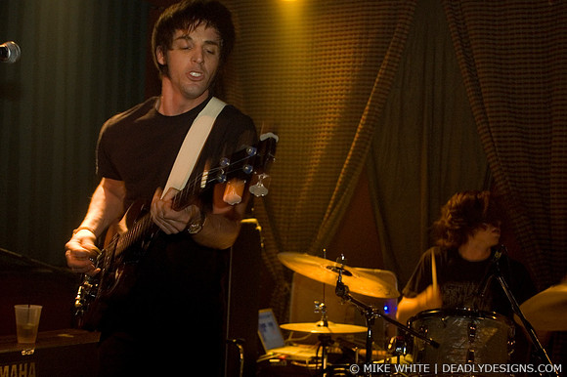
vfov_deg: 22.6
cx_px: 284
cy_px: 188
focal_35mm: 60
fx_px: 944
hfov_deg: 33.4
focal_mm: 40
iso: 800
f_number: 2.8
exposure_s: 1/30
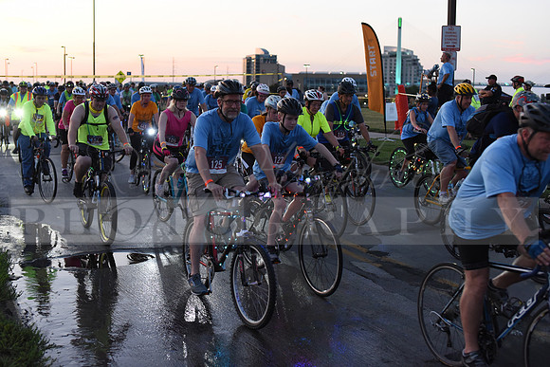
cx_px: 275
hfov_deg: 39.6
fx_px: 764
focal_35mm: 50
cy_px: 184
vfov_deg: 27.0
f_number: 3.2
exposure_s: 1/400
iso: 2500
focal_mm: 50
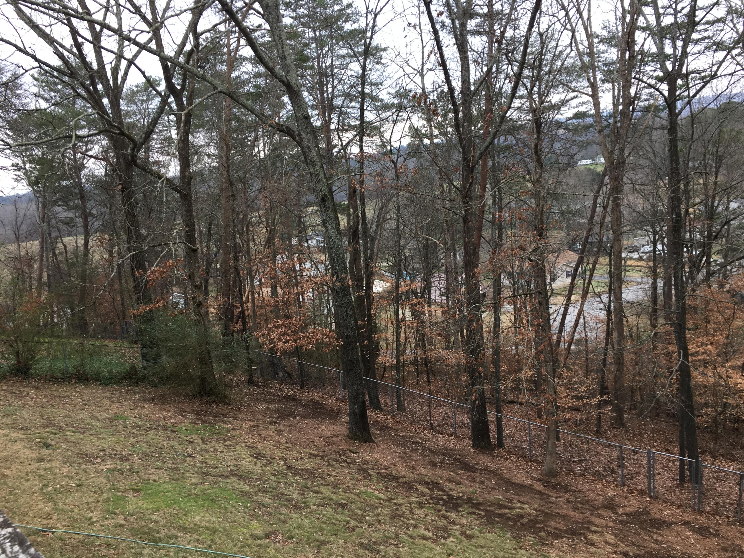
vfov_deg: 48.2
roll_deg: +5.1
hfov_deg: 61.7
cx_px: 372
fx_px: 623
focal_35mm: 29
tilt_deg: -10.7
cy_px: 279
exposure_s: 1/60
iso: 25
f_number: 2.2
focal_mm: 4.15
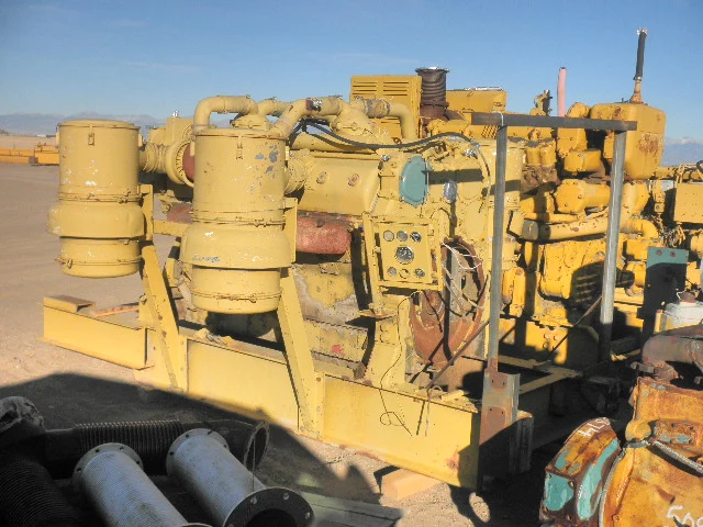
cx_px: 352
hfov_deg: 42.9
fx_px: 894
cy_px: 264
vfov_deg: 32.9
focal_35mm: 44
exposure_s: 1/160
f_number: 9.6
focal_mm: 7.9
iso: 64
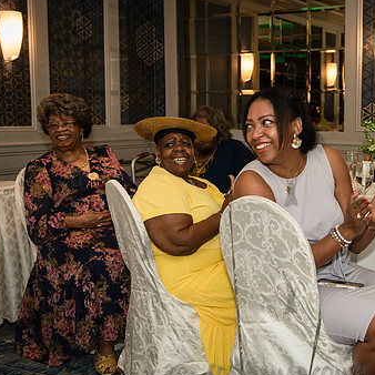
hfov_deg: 31.5
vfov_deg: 32.2
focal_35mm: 53
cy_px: 187
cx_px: 291
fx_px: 650
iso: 1600
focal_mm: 35
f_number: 3.5
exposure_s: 1/200
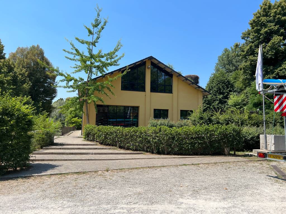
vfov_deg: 53.1
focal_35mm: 26
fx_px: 215
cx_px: 143
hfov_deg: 67.3
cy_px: 107
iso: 50
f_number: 1.5
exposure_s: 1/3571
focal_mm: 5.7
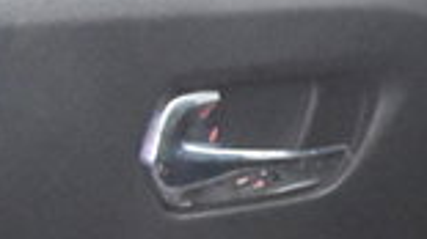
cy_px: 345
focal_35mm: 249
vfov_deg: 4.8
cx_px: 1311
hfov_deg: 7.5
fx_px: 2818
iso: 10000
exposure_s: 1/40
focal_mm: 24
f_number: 3
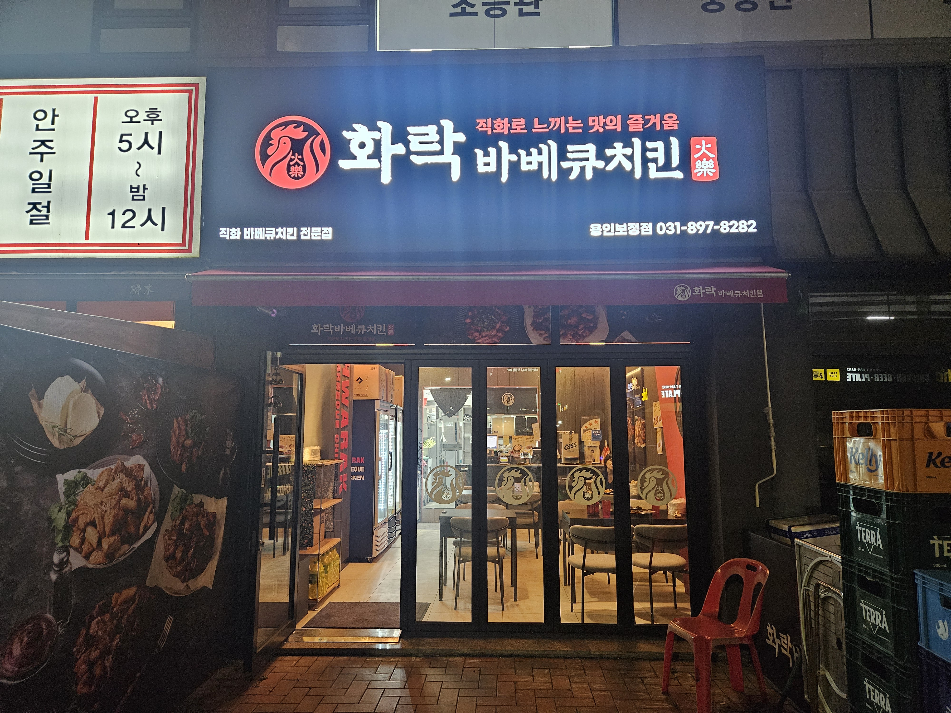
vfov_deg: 58.9
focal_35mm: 23
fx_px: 632
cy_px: 356
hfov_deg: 73.9
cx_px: 476
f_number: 1.8
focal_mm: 5.4
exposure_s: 1/120
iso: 800
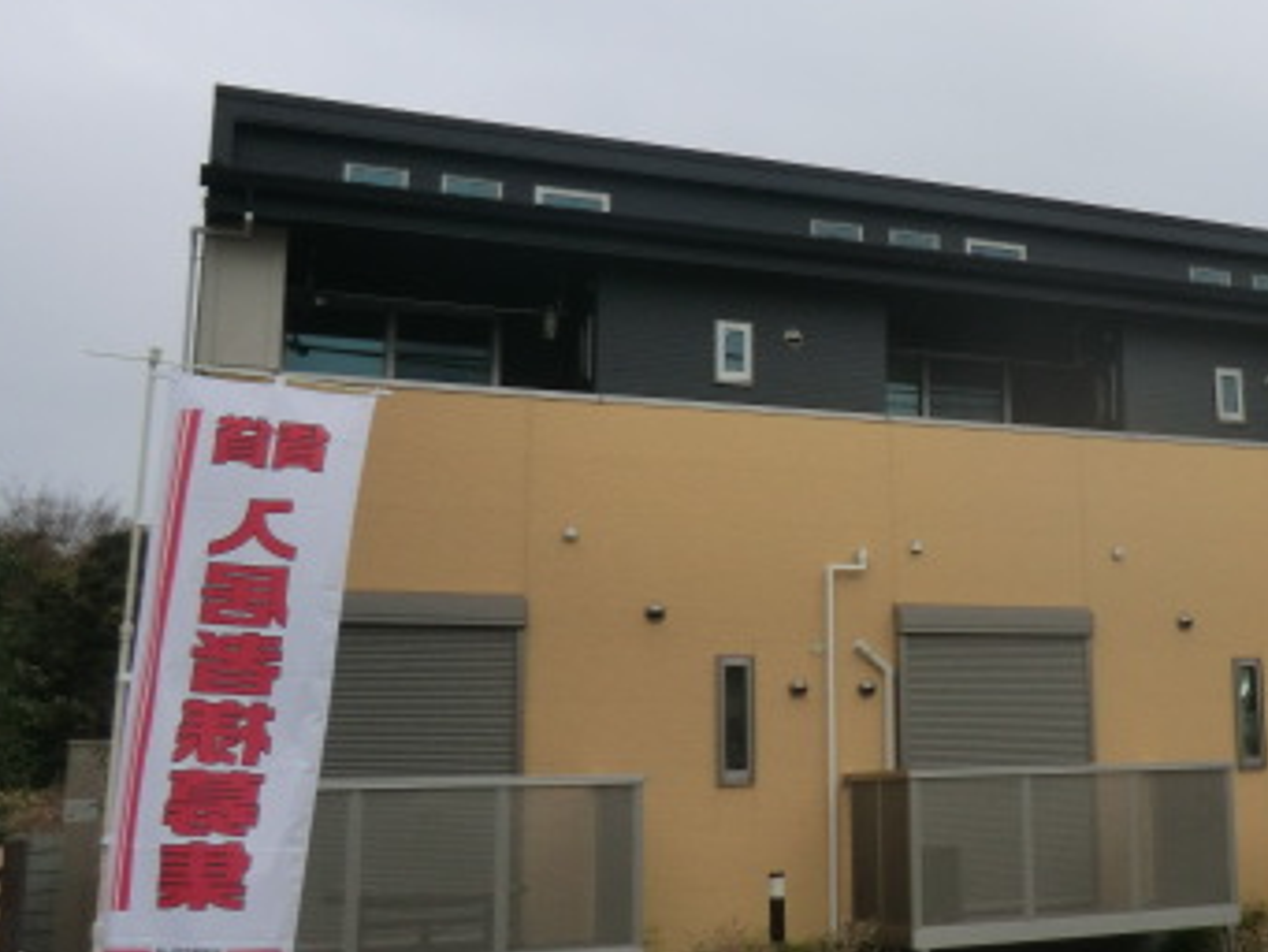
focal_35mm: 45
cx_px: 1090
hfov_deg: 39.6
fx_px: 1649
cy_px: 450
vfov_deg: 32.2
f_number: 3.2
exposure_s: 1/1000
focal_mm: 4.3
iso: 80
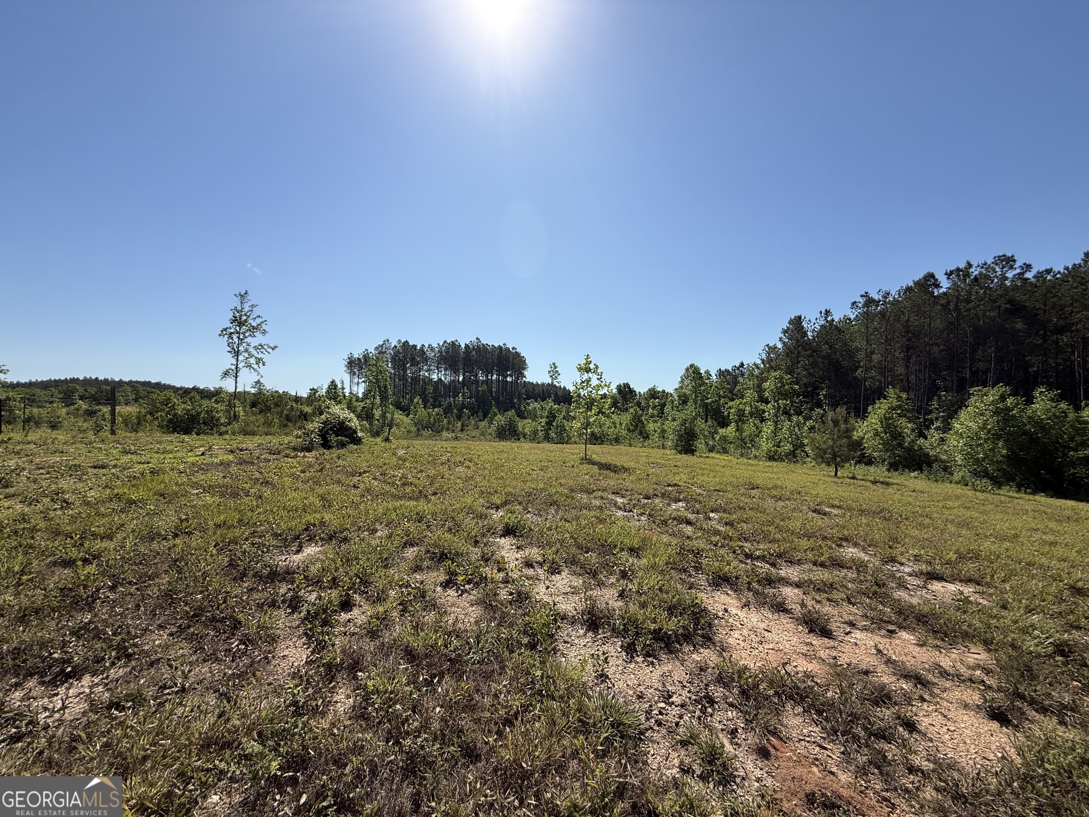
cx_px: 544
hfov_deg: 102.1
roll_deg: -0.3
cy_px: 408
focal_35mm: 14
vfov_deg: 85.7
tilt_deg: +0.2
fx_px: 440
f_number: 2.2
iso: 50
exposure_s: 1/3289
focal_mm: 2.22
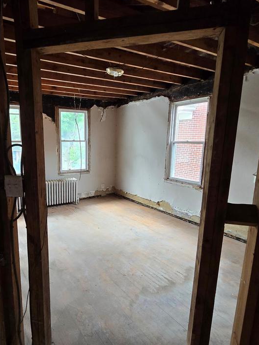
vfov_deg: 81.7
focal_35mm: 20
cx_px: 92
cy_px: 179
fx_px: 199
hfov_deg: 64.7
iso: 200
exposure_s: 1/60
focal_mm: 2.2
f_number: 2.2
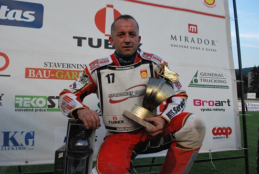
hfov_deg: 61.8
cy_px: 87
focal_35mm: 30
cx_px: 130
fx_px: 216
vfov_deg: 43.8
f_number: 5.6
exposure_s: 1/1000
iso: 1600
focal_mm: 20
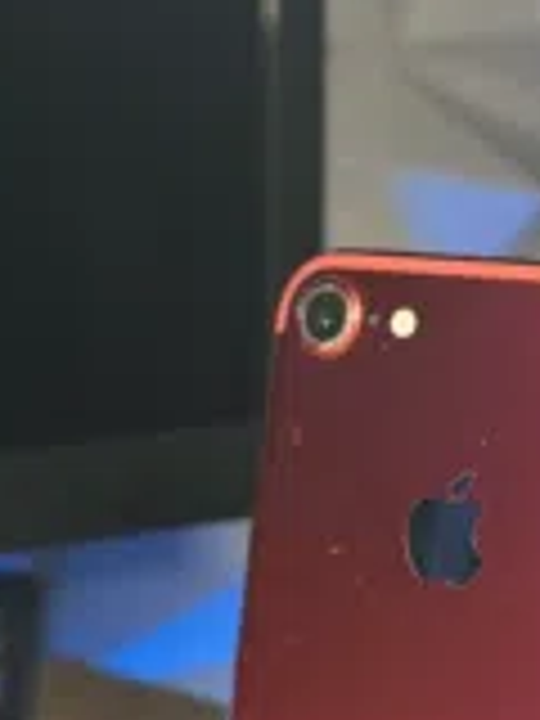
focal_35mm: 120
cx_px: 400
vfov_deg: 16.2
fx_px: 2496
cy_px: 662
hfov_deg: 12.3
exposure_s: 1/60
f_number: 1.78
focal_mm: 6.86
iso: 320
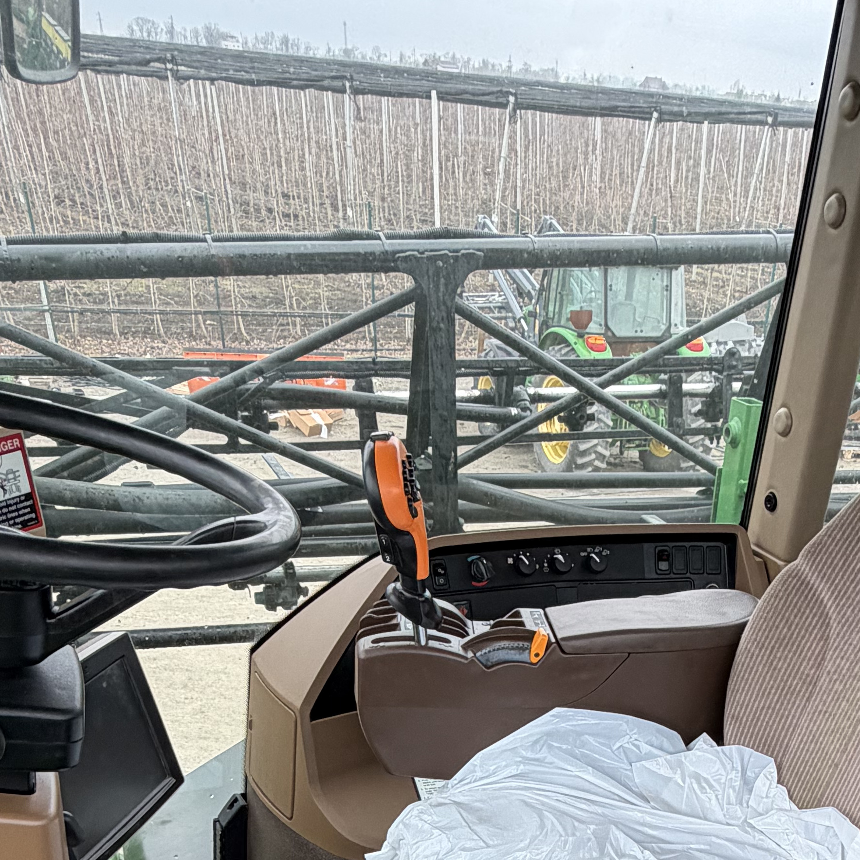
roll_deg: -5.8
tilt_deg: -36.2
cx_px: 607
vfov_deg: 36.6
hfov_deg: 41.0
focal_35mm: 40
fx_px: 1124
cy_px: 903
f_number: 2.2
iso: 100
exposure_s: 1/121
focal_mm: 2.22
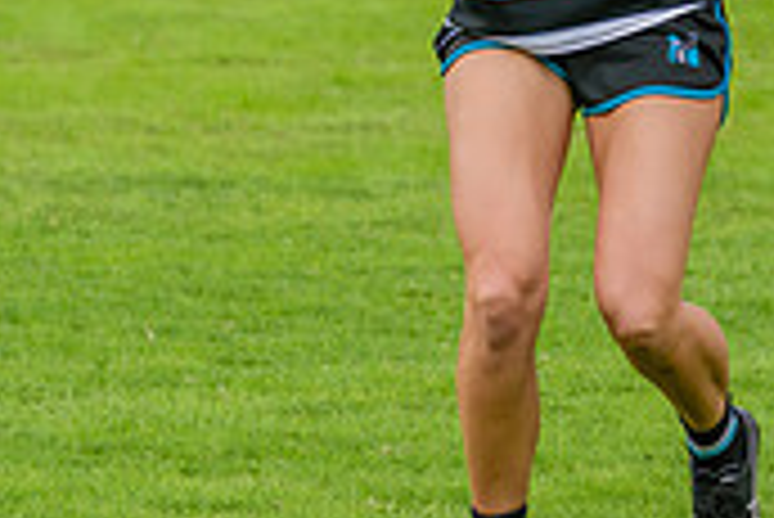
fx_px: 16719
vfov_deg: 1.8
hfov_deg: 2.7
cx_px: 357
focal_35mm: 777
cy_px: -183
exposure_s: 1/1600
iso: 800
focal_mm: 220
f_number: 5.6
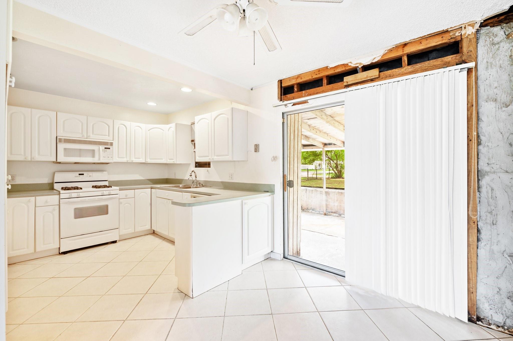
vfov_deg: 73.7
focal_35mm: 16
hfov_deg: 96.8
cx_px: 256
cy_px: 170
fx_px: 228
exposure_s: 1/2.5
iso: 200
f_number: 8
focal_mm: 16
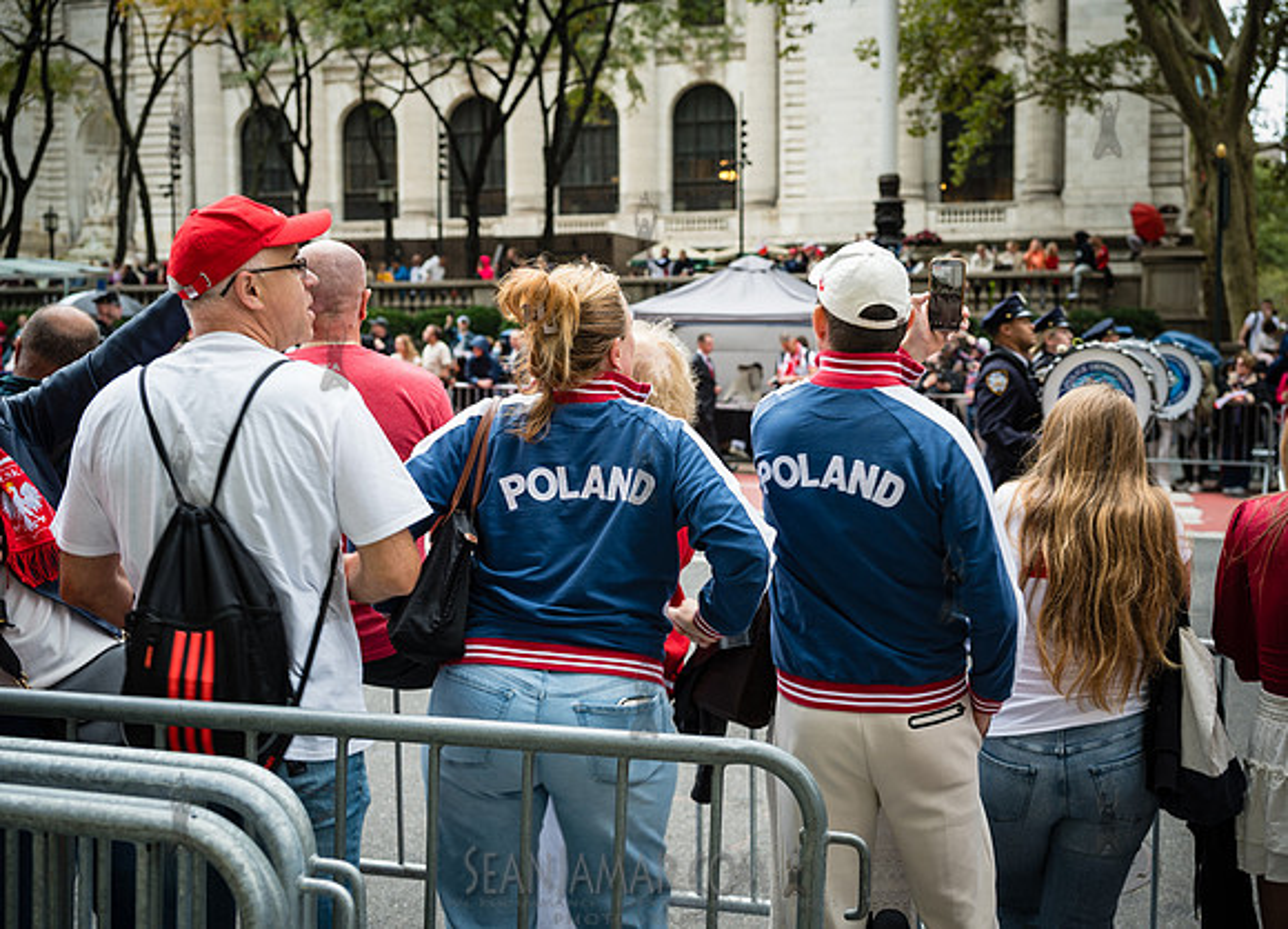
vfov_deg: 33.7
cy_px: 450
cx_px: 696
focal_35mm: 42
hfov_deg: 45.6
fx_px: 1531
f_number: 3.5
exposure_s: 1/80
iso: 100
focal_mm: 36
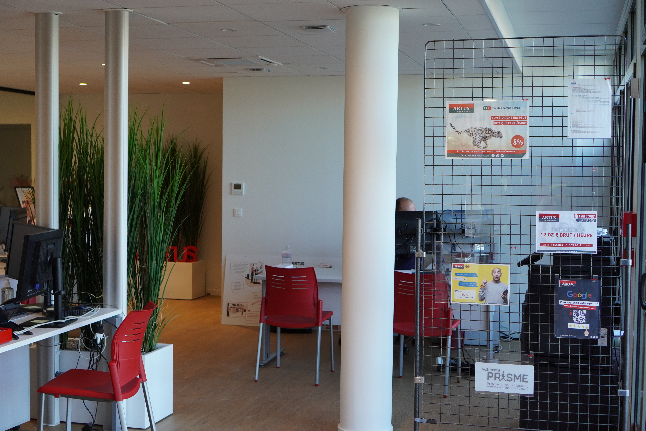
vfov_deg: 25.8
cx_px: 323
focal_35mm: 52
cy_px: 216
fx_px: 942
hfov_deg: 37.9
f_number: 4
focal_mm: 35
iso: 640
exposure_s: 1/160
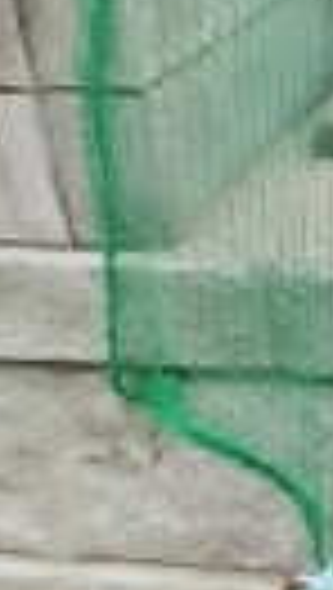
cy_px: -144
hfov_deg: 7.2
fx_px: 1909
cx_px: 1350
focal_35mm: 122
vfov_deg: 16.7
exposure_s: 1/160
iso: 125
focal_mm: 4
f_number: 3
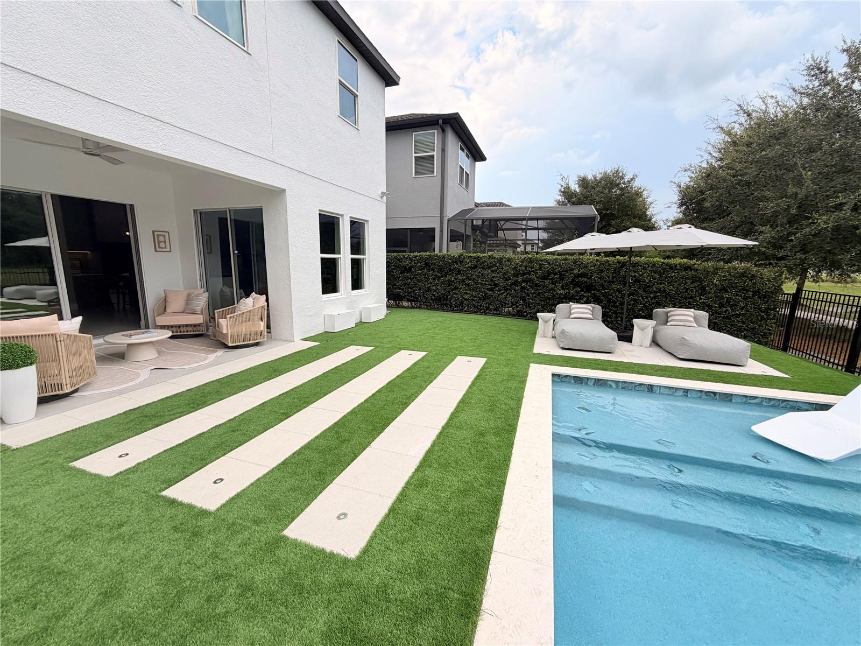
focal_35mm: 14
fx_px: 348
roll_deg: -0.1
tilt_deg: -11.5
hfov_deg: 102.1
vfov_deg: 85.7
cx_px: 430
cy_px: 323
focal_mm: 2.22
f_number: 2.2
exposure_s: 1/770
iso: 25
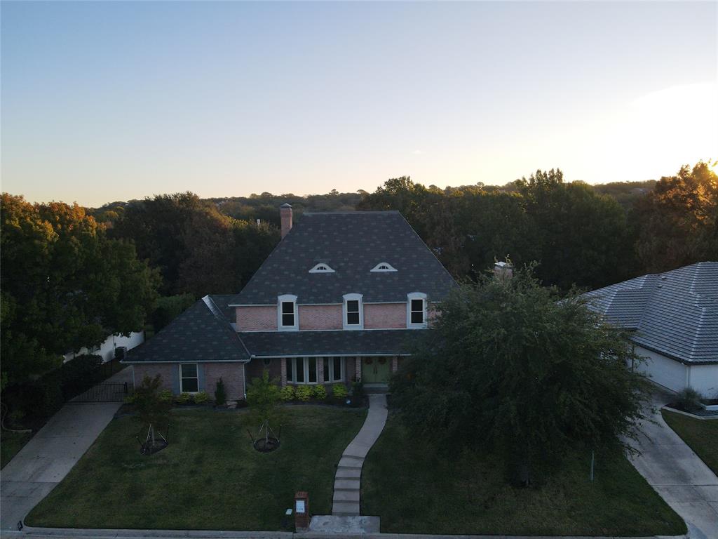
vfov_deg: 56.8
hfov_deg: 71.6
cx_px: 359
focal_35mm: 24
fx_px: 498
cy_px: 270
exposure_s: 1/250
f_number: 2.8
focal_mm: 4.5
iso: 100
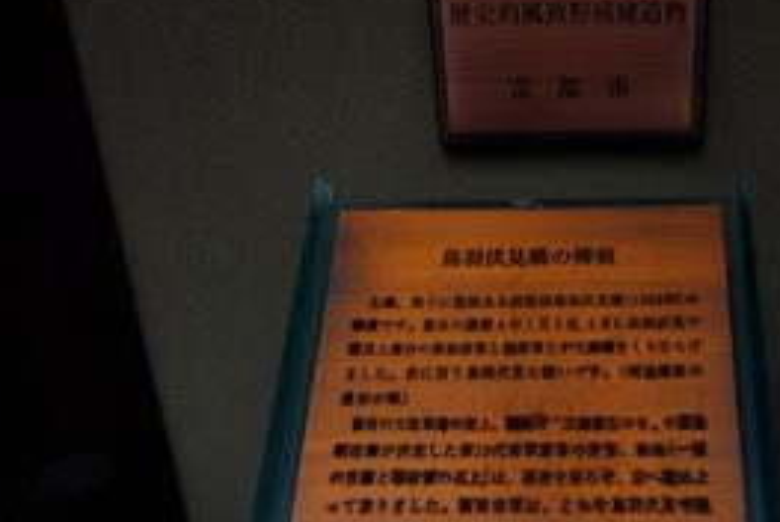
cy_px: 351
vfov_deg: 29.1
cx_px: 566
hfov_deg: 41.7
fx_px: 998
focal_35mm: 46
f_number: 2.8
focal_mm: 18
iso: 200
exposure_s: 1/950
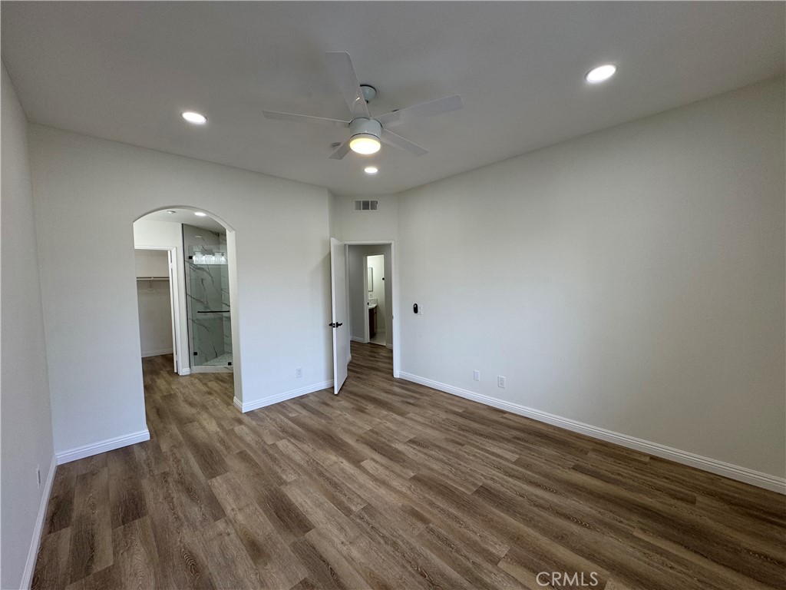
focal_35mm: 14
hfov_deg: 102.1
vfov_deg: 85.7
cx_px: 393
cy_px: 295
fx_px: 318
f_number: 2.2
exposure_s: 1/120
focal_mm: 2.22
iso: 50
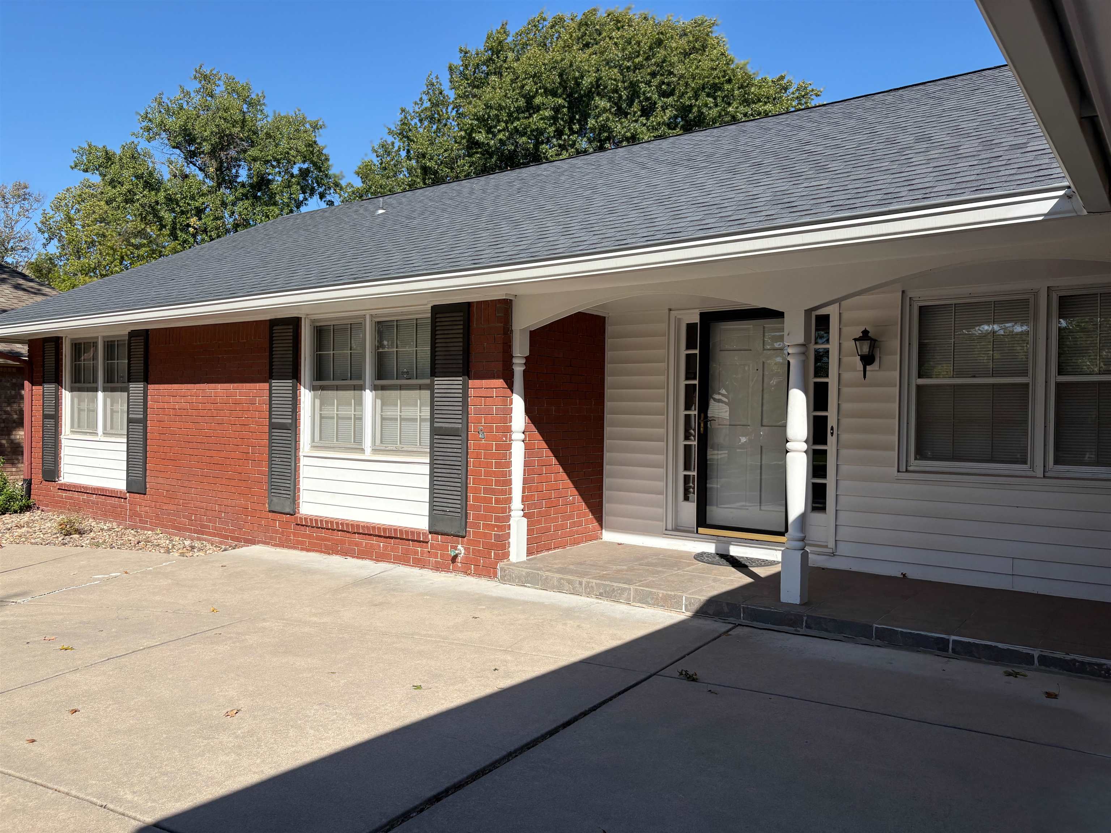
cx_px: 556
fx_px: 834
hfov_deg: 67.3
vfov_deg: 53.1
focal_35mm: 26
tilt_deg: +1.0
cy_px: 416
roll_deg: -0.8
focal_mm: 5.96
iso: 50
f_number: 1.6
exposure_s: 1/2865
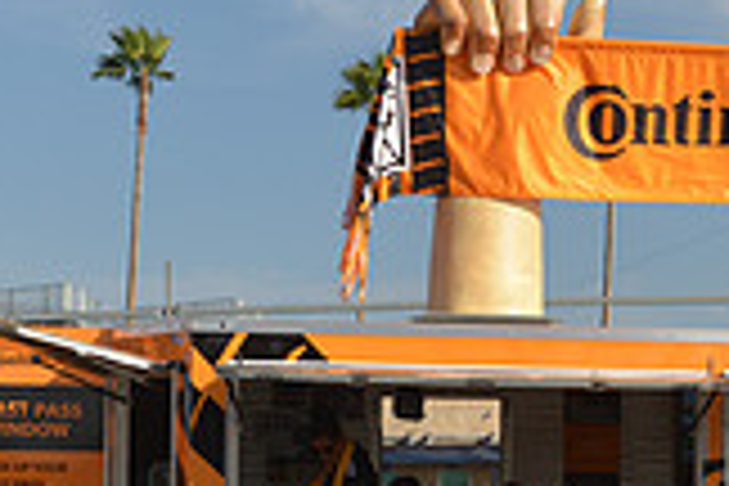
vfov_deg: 13.1
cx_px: 770
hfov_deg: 19.0
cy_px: 412
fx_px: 2106
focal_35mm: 104
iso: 200
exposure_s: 1/2500
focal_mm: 29
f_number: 4.5
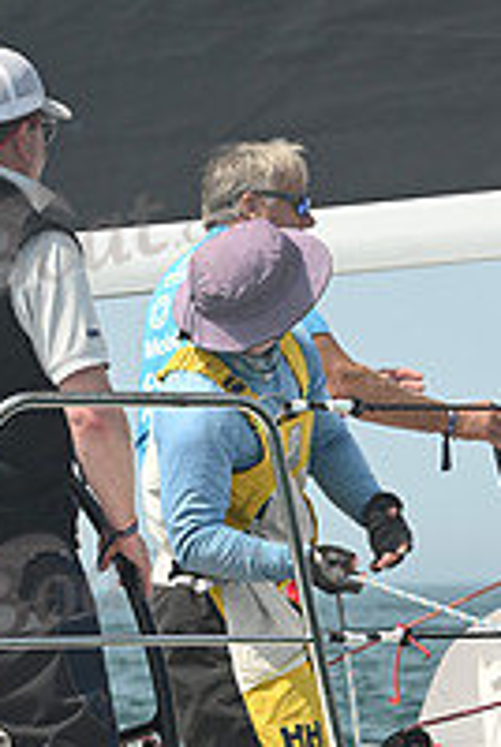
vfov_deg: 7.2
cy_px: 754
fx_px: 5908
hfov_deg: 4.9
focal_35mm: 284
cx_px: 458
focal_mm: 98
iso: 320
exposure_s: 1/1250
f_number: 6.3
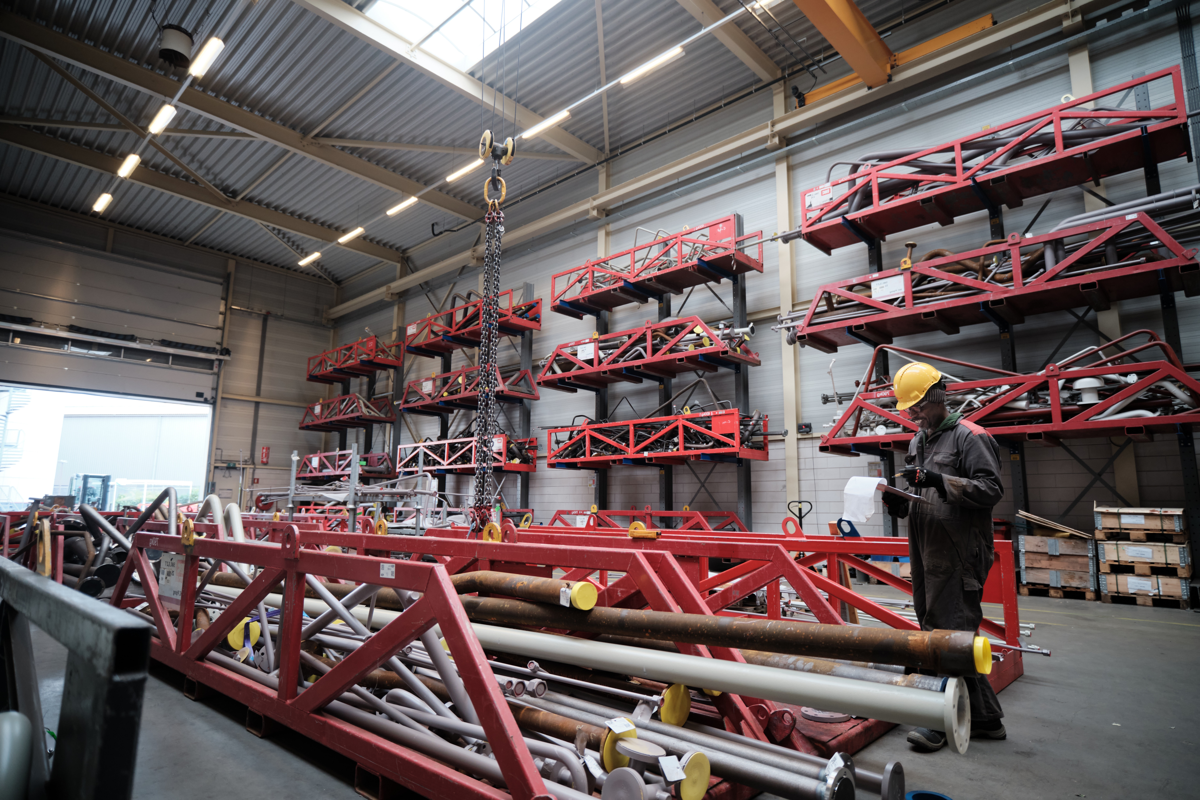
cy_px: 400
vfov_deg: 61.9
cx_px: 600
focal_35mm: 20
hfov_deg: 84.0
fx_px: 667
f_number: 1.4
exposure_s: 1/250
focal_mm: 13
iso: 500
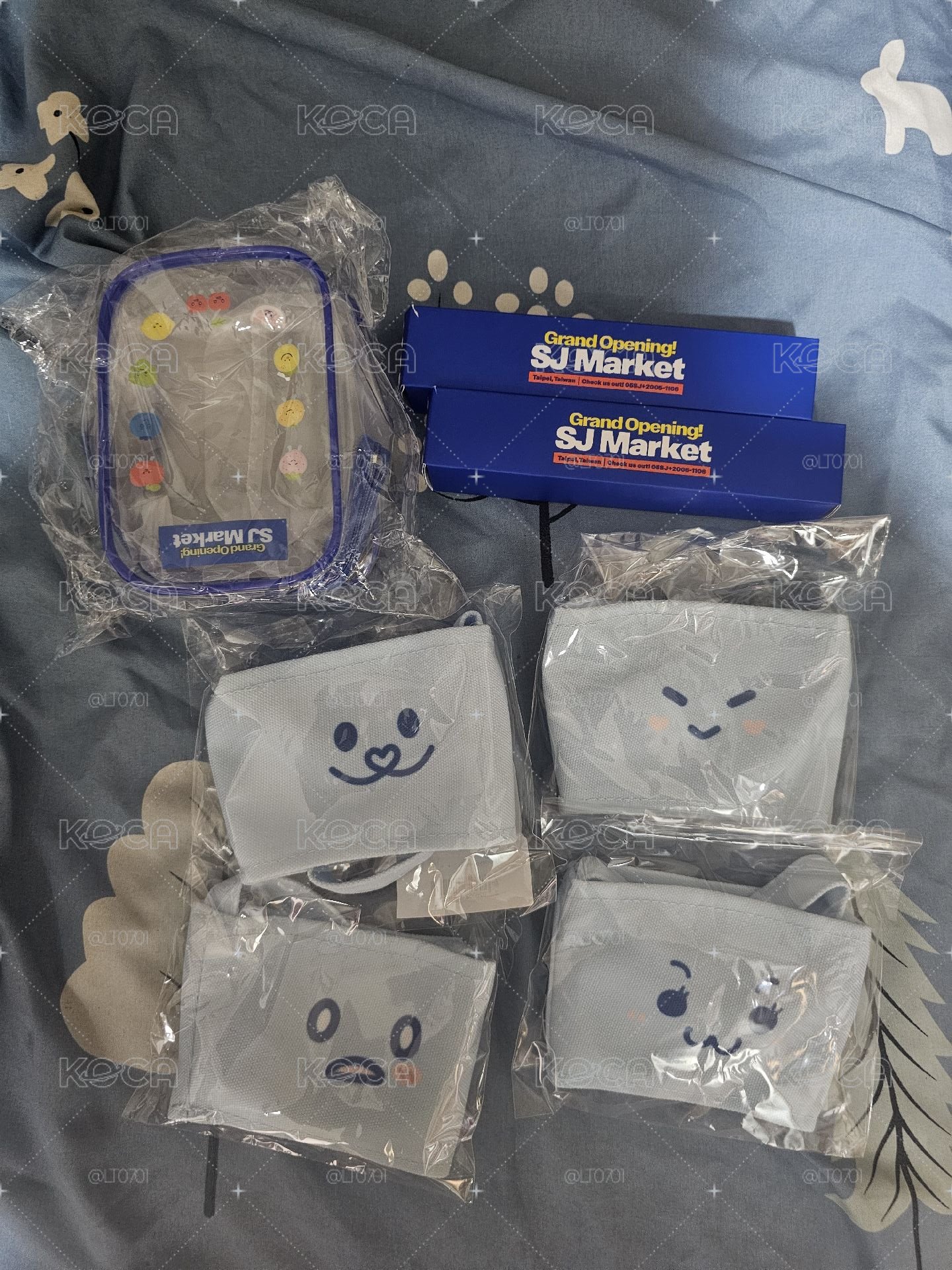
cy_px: 635
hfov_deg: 58.9
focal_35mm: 23
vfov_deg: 73.9
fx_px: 843
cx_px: 476
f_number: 1.7
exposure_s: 1/24
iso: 640
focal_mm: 6.3
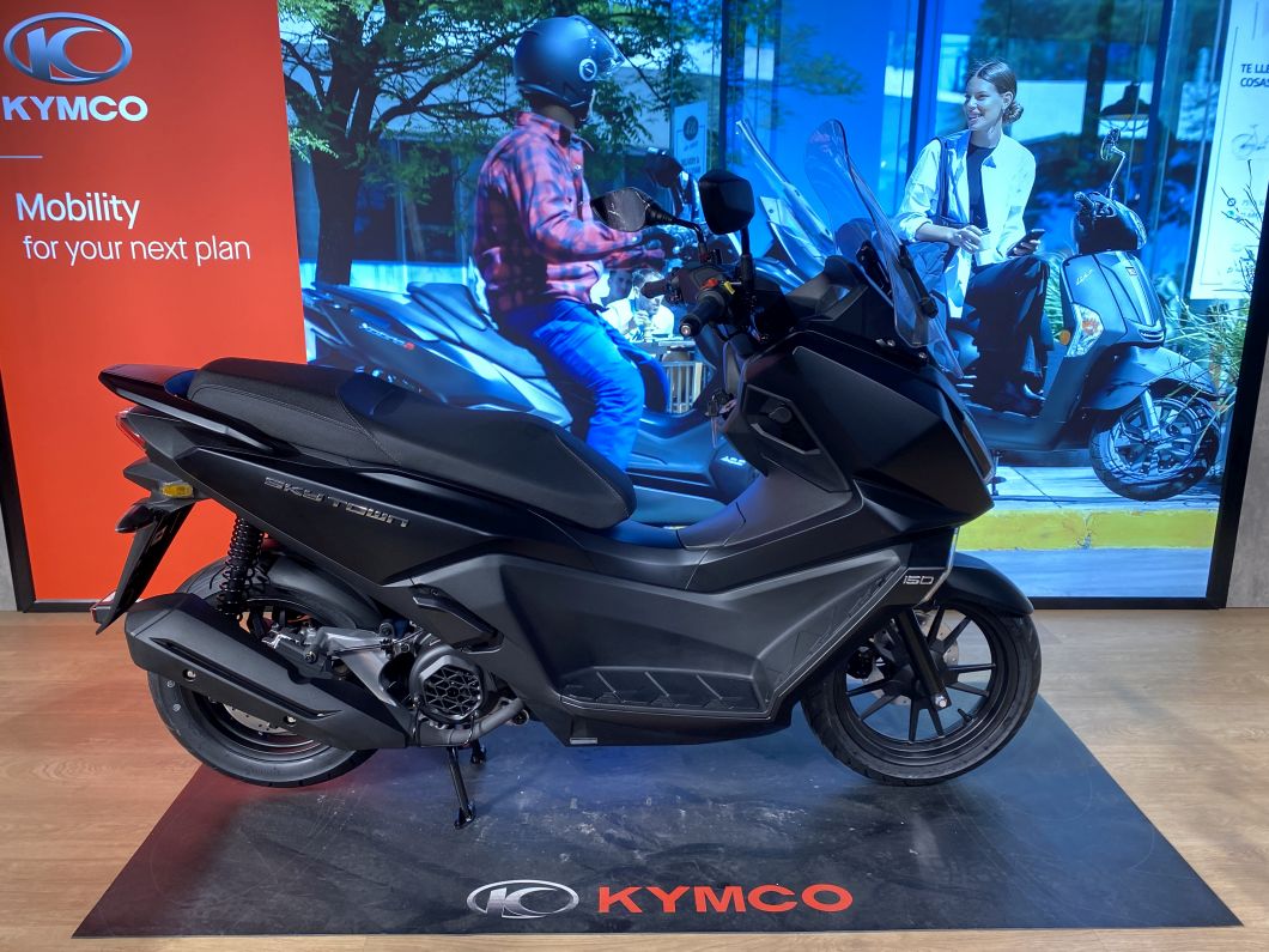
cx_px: 634
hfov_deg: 67.3
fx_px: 953
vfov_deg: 53.1
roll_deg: +0.8
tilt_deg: -15.6
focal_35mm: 26
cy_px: 476
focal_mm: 4.25
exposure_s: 1/100
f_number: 1.8
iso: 125
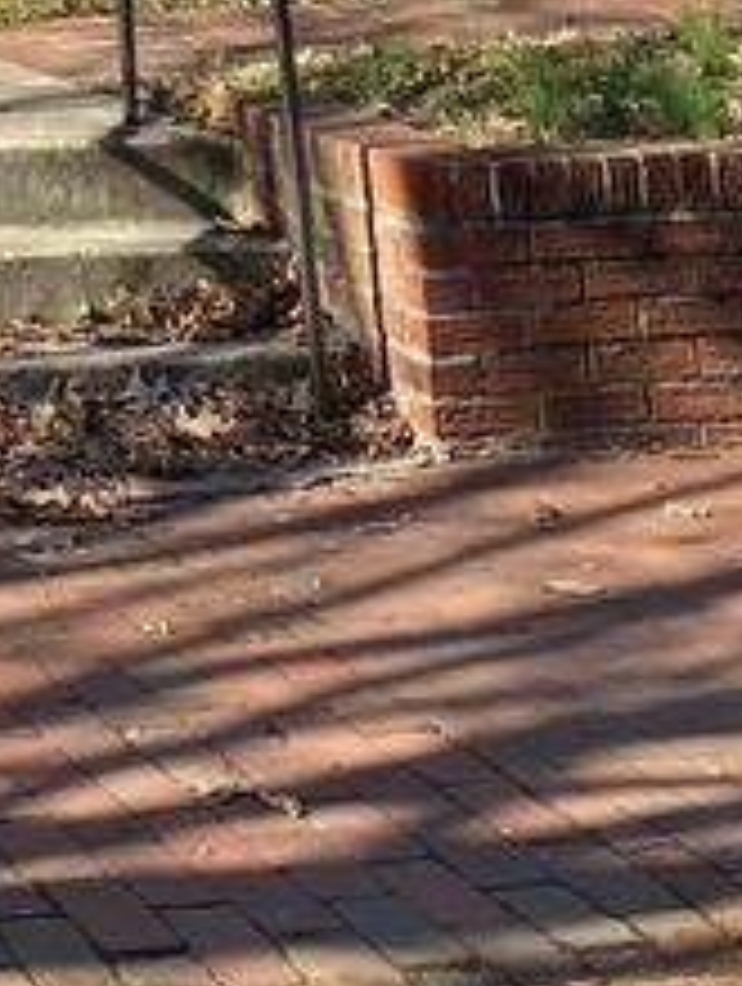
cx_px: -666
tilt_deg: +7.9
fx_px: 3648
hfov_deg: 10.8
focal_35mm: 128
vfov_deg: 13.7
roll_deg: +0.4
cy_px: -815
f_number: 1.8
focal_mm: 4.25
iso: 32
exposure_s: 1/871
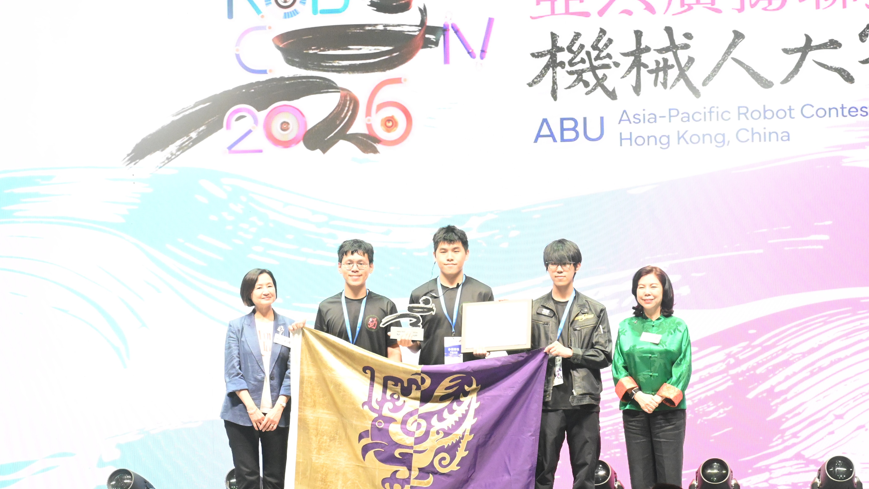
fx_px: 3572
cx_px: 433
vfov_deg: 7.8
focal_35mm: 155
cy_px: 260
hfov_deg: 13.9
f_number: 11
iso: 8000
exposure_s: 1/60
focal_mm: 98
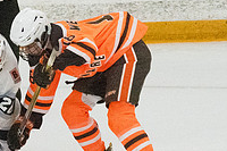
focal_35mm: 871
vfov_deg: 1.6
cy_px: 93
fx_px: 5487
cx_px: -68
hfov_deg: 2.4
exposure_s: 1/1600
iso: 8000
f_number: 5
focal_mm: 200
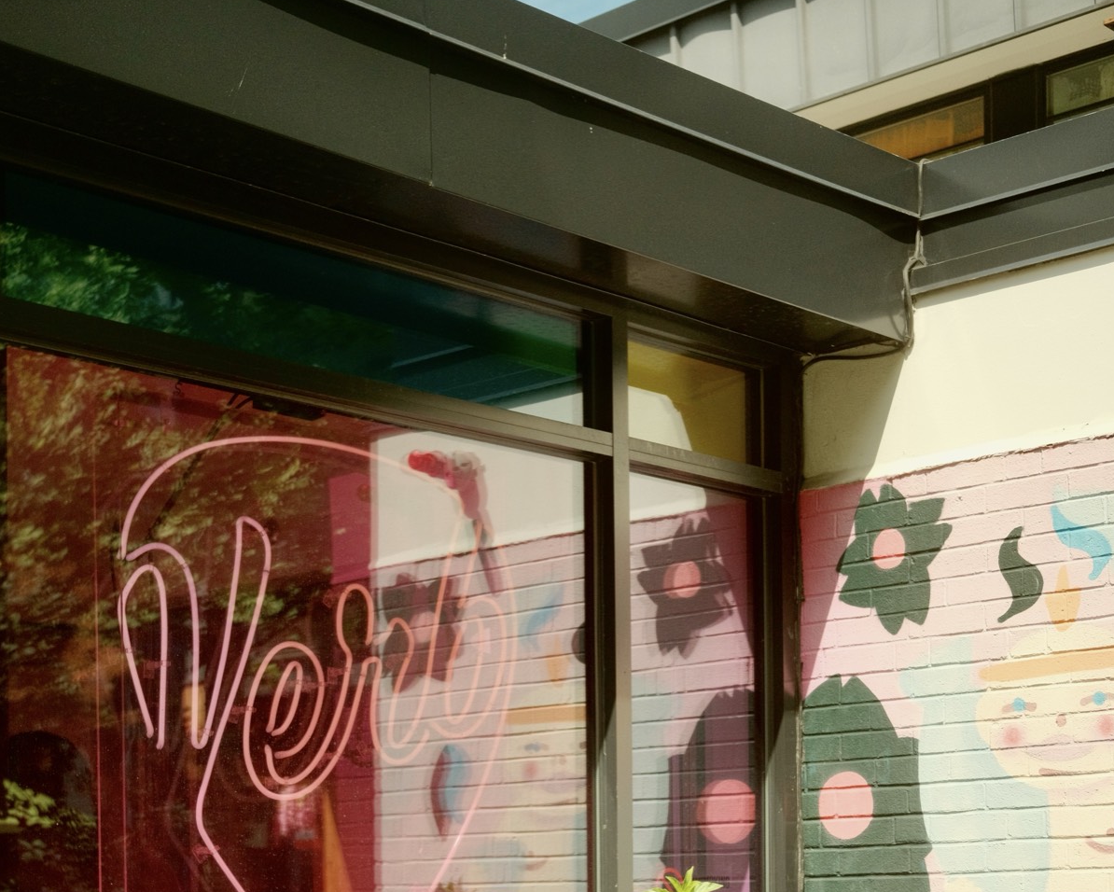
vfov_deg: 25.7
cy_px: 727
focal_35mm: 58
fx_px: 1913
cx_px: 559
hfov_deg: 32.5
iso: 1250
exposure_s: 1/4000
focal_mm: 27
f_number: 2.8
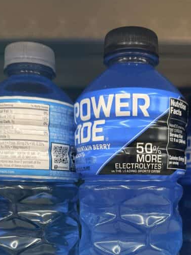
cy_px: 231
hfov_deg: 29.5
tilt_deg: -8.4
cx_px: 125
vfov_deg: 36.4
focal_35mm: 49
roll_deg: -0.2
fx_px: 361
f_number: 1.78
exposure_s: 1/64
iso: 160
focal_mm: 6.76
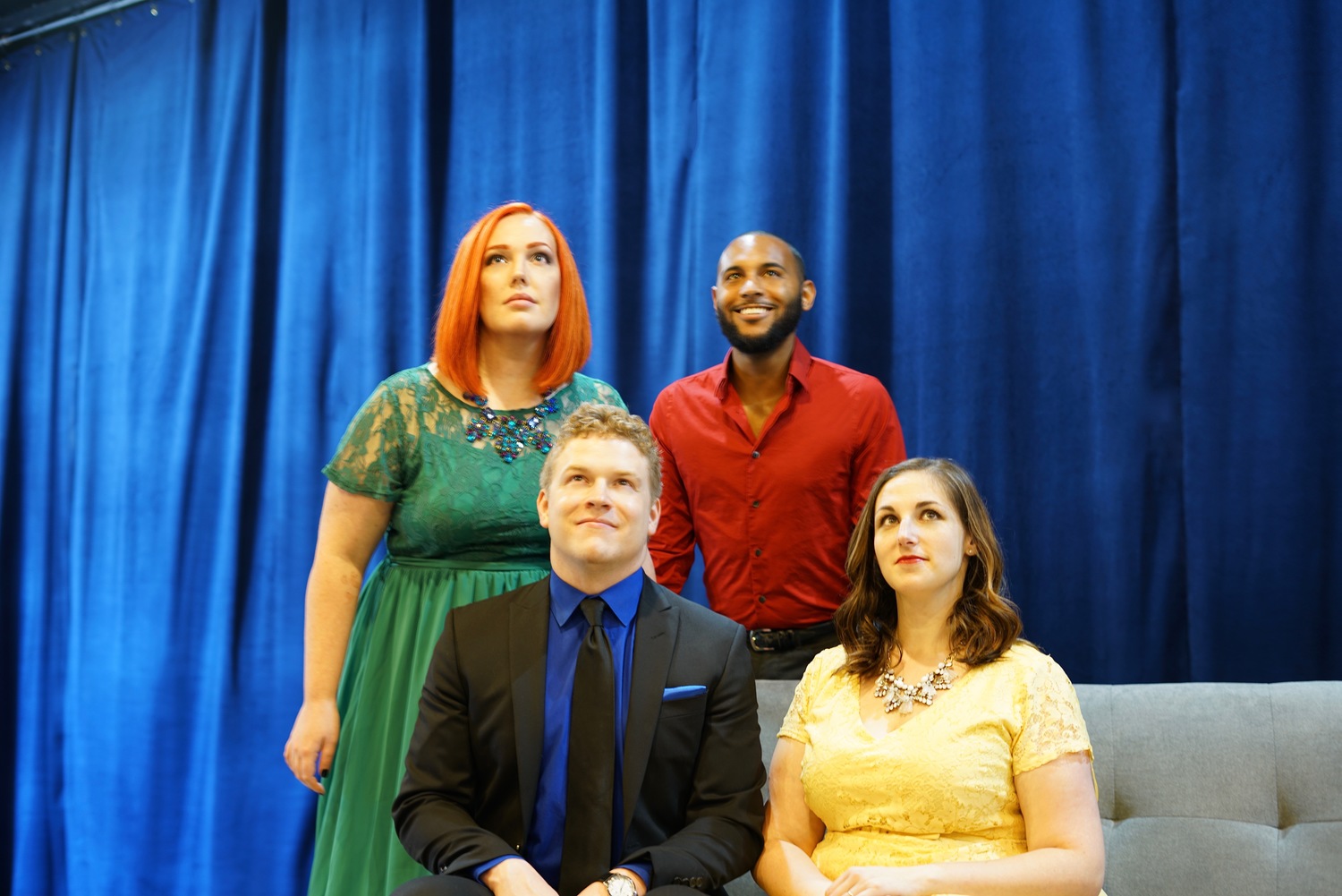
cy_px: 448
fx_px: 1864
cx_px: 671
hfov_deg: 39.6
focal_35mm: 50
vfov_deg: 27.0
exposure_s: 1/1.25
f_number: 2.8
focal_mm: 50
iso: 100
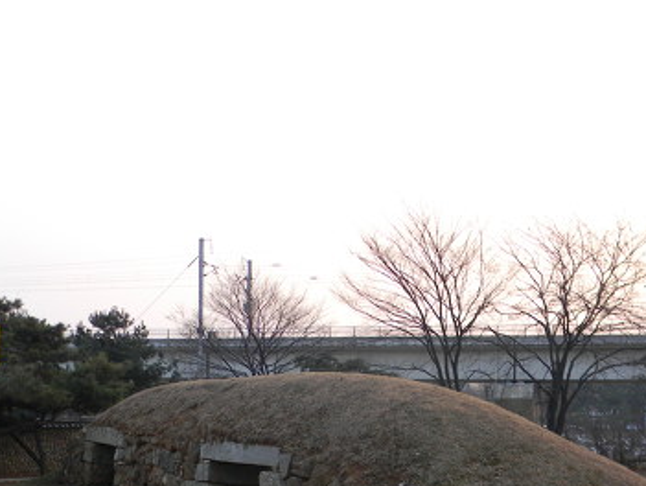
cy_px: 422
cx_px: 302
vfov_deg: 27.7
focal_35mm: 51
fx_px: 953
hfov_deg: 37.4
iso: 80
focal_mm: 5
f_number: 3.5
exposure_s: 1/81
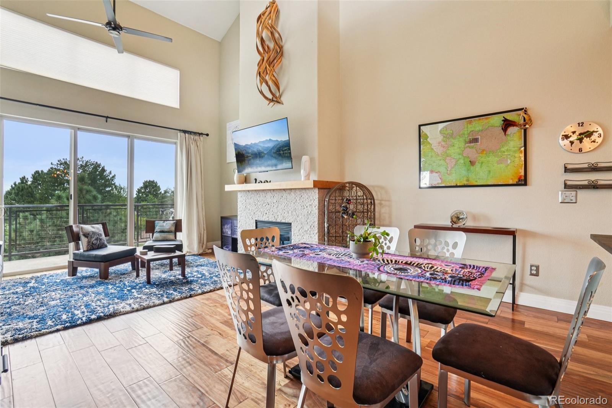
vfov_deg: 77.3
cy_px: 204
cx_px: 306
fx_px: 255
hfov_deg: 100.4
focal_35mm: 15
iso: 400
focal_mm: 10
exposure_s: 1/15
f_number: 8
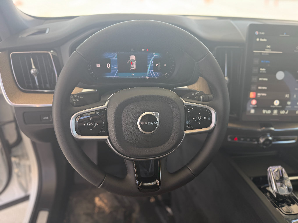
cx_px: 149
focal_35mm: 24
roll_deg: -1.9
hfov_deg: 71.6
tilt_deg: -31.4
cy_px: 112
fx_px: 207
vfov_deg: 56.8
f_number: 1.78
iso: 80
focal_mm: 6.76
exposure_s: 1/121
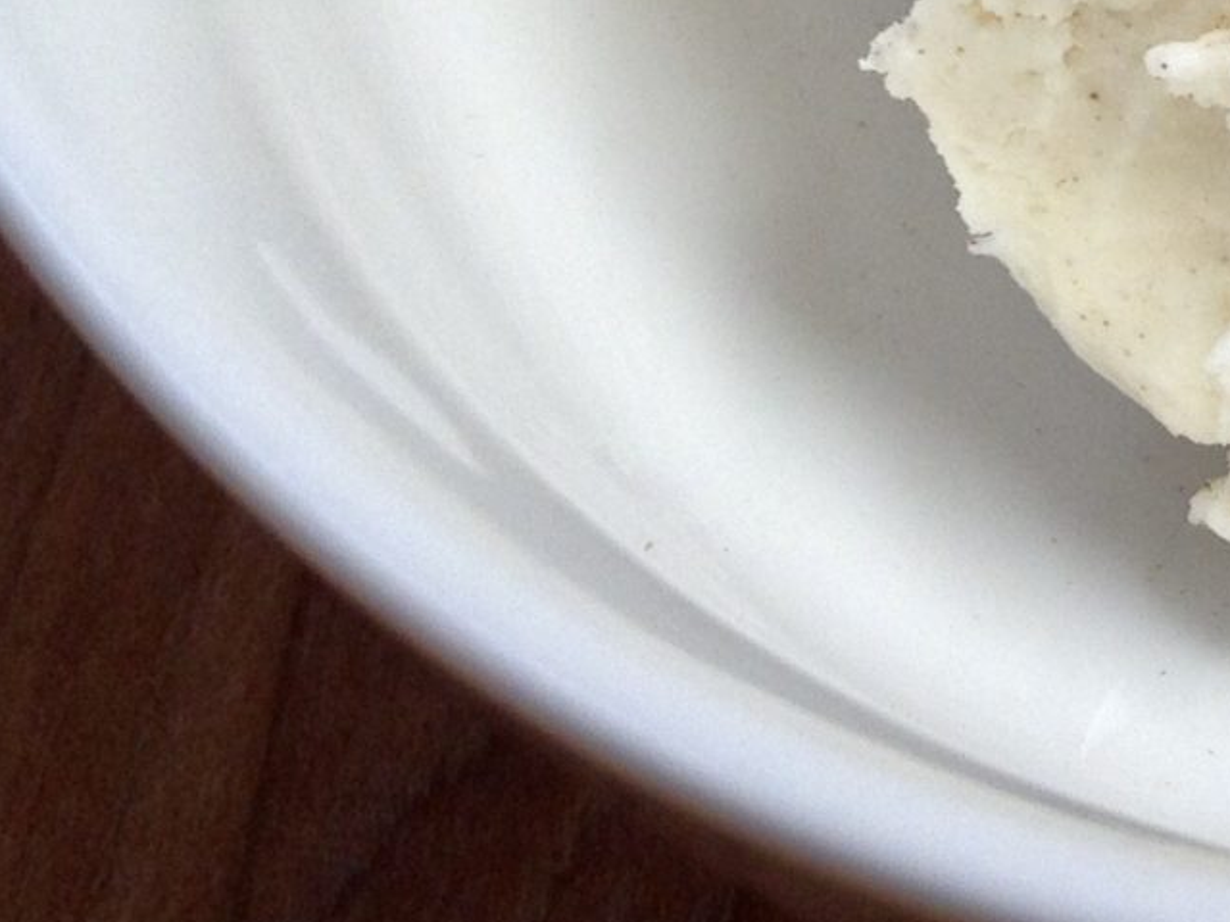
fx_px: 4975
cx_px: 1980
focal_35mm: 140
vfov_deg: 10.2
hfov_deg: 13.1
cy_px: -509
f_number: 2.4
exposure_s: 1/60
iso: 64
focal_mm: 4.28
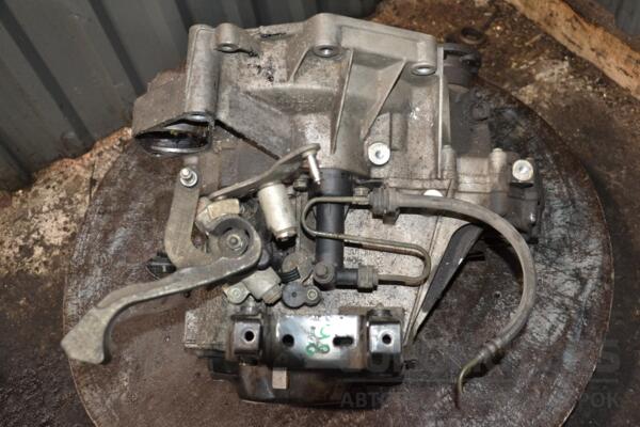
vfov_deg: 35.5
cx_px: 320
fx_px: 667
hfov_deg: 51.3
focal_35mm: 38
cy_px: 214
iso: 800
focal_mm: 25
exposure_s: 1/60
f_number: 5
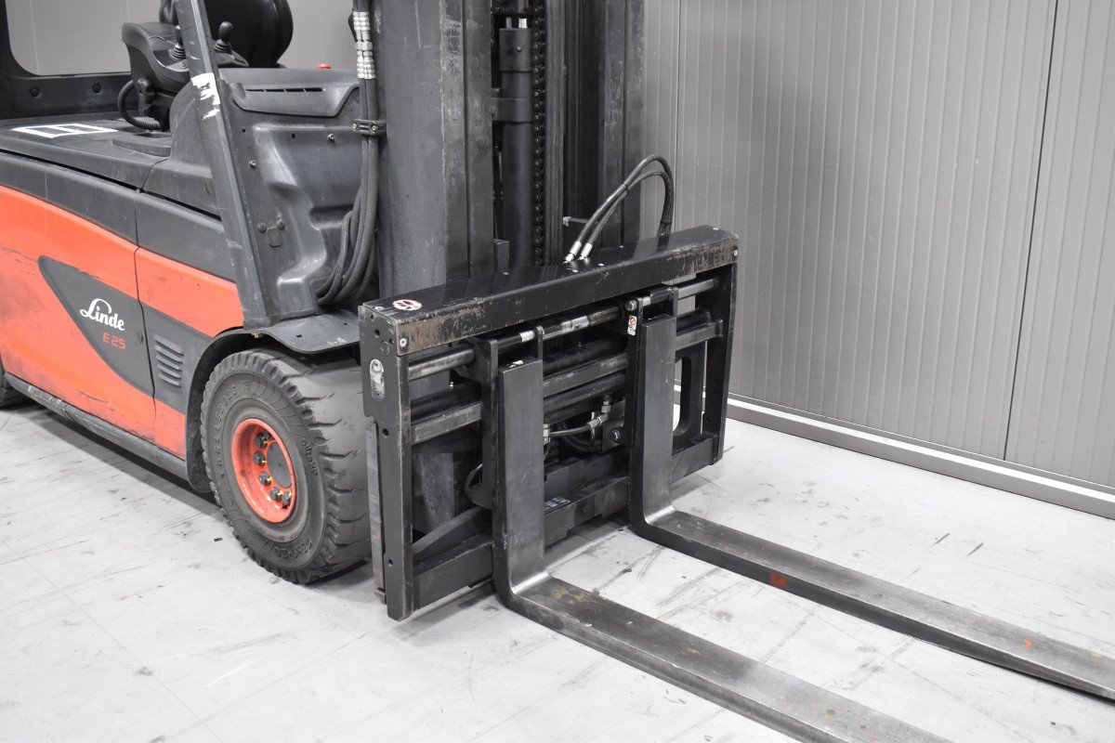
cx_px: 558
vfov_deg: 36.9
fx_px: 1115
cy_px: 372
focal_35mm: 36
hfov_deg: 53.1
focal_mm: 24
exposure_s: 1/25
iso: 1600
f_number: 4.5
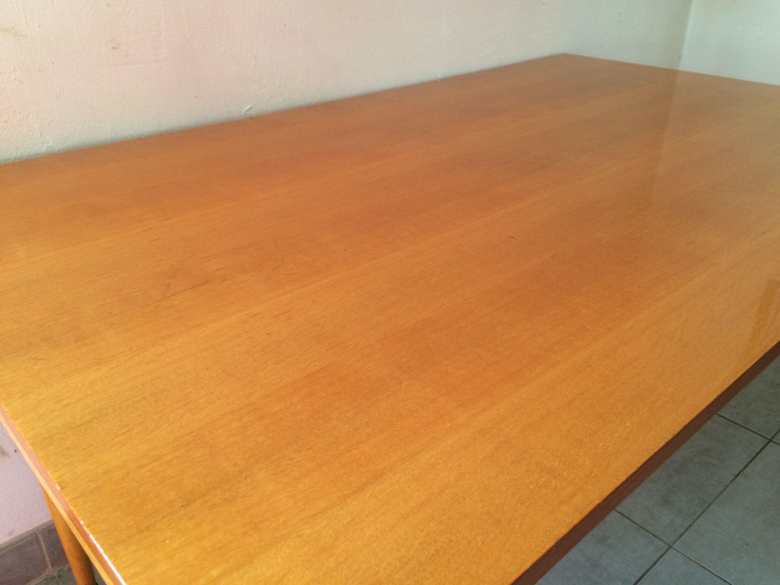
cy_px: 292
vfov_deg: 48.2
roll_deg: +1.8
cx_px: 390
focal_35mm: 29
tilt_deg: -26.5
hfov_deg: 61.7
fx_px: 653
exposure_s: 1/33
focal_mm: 4.15
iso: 125
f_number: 2.2
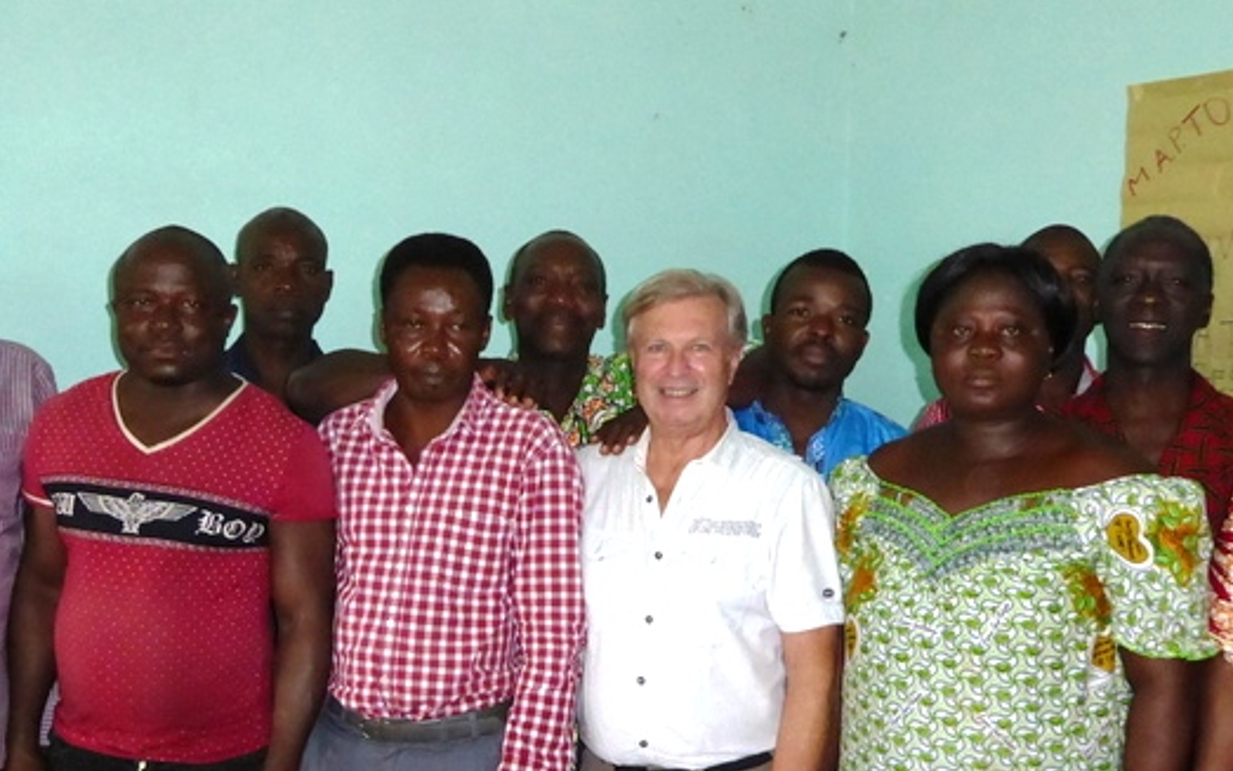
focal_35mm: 47
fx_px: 1580
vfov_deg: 27.2
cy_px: 545
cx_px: 613
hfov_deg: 42.6
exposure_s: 1/60
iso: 800
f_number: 3.5
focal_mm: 5
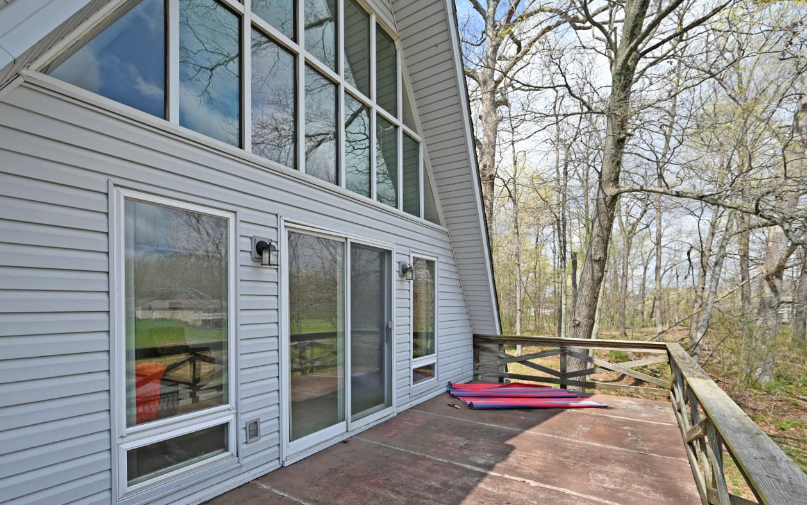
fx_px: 374
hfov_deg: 94.1
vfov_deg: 67.2
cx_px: 370
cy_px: 308
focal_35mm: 17
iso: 100
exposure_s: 1/320
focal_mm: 14
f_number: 6.3
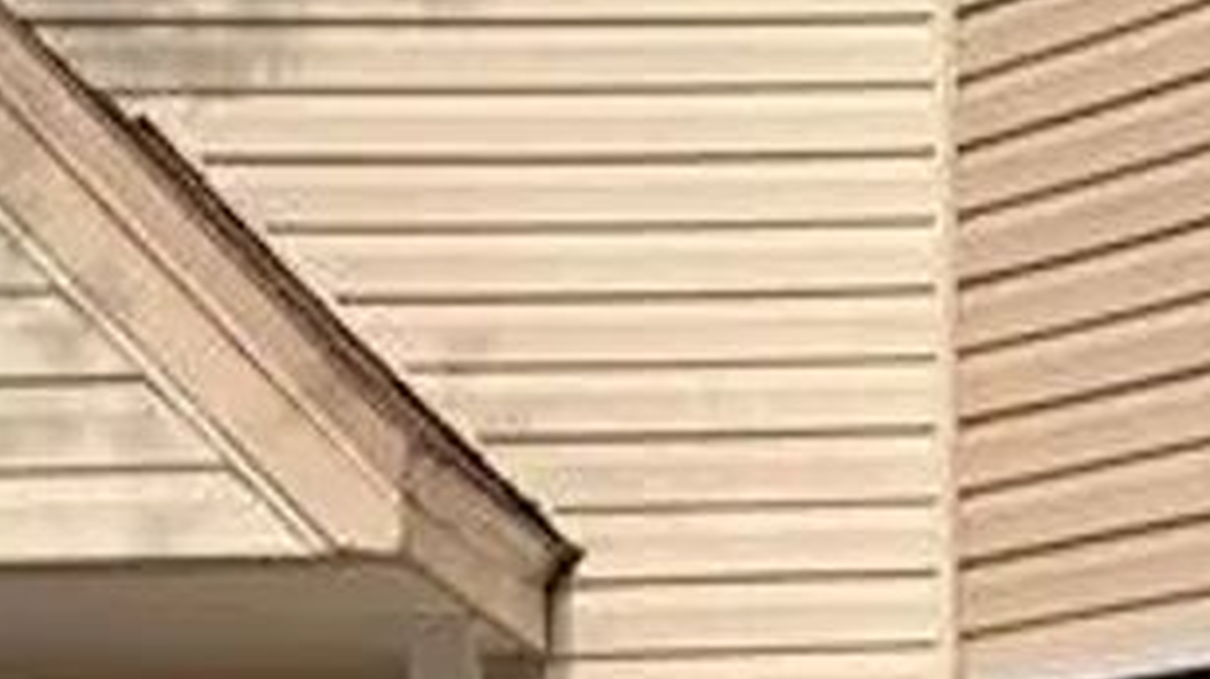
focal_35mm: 116
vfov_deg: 10.4
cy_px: 414
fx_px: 3720
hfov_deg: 17.8
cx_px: 1367
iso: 80
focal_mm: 6.76
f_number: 1.78
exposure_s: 1/4673
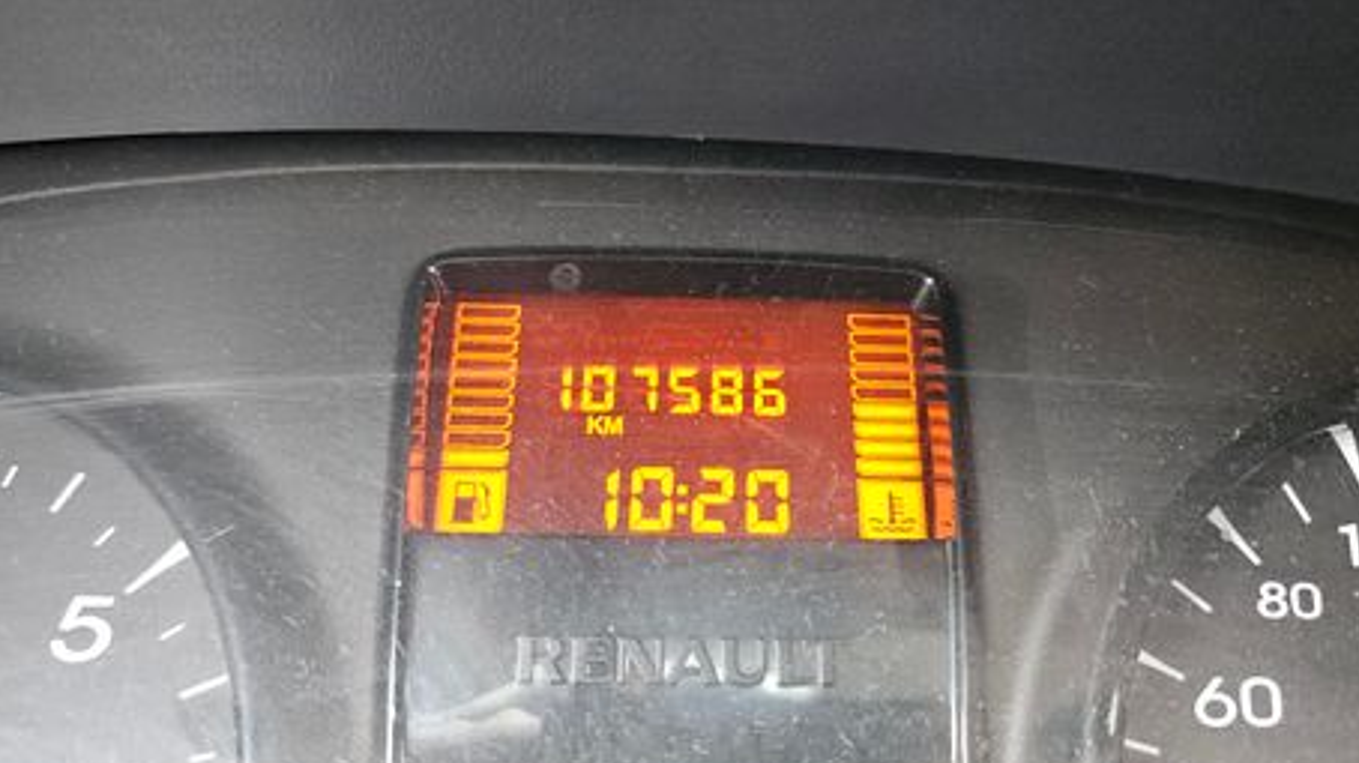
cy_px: 380
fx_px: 937
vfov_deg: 44.3
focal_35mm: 26
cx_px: 674
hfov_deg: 71.9
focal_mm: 5.4
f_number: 1.8
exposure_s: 1/120
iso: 800
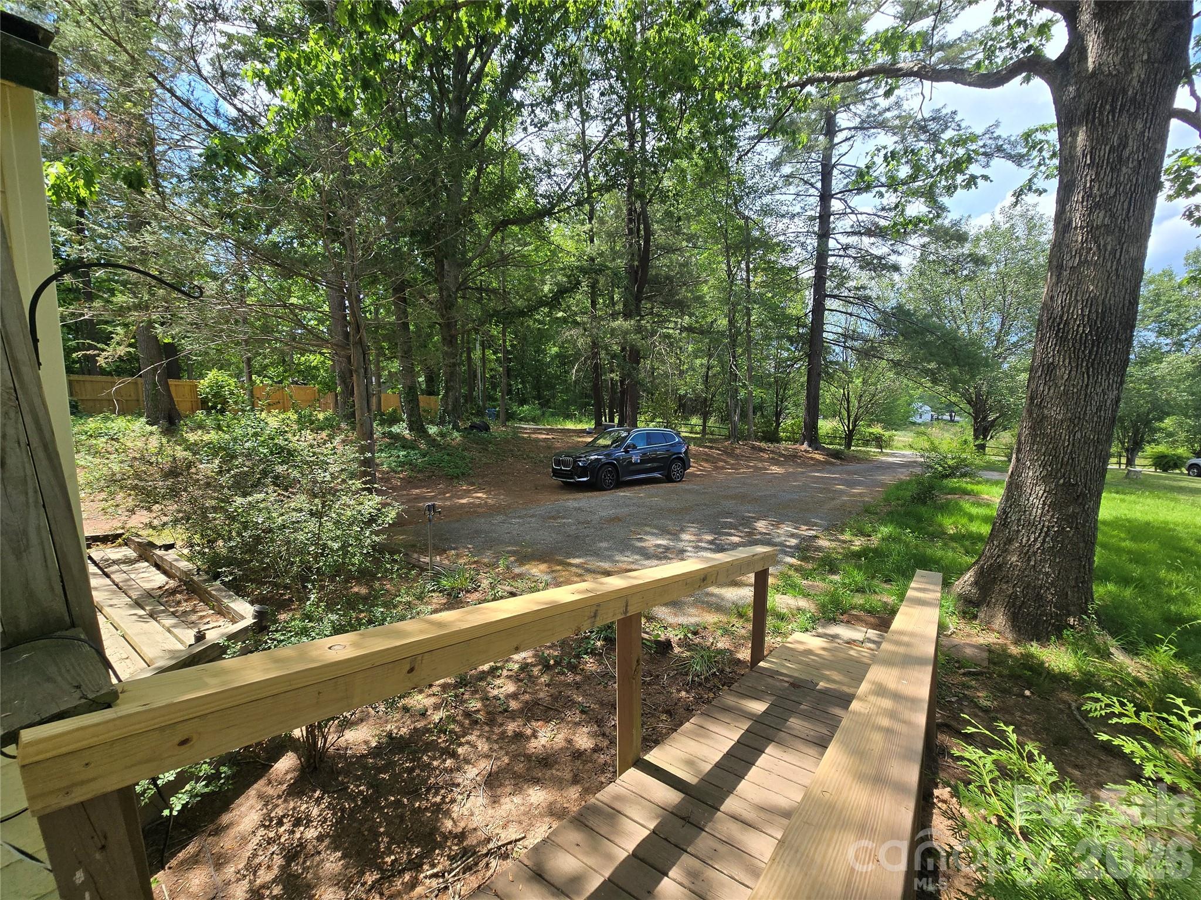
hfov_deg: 106.2
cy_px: 450
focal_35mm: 13
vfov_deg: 89.9
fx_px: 451
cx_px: 600
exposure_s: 1/788
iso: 50
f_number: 2.2
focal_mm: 2.2
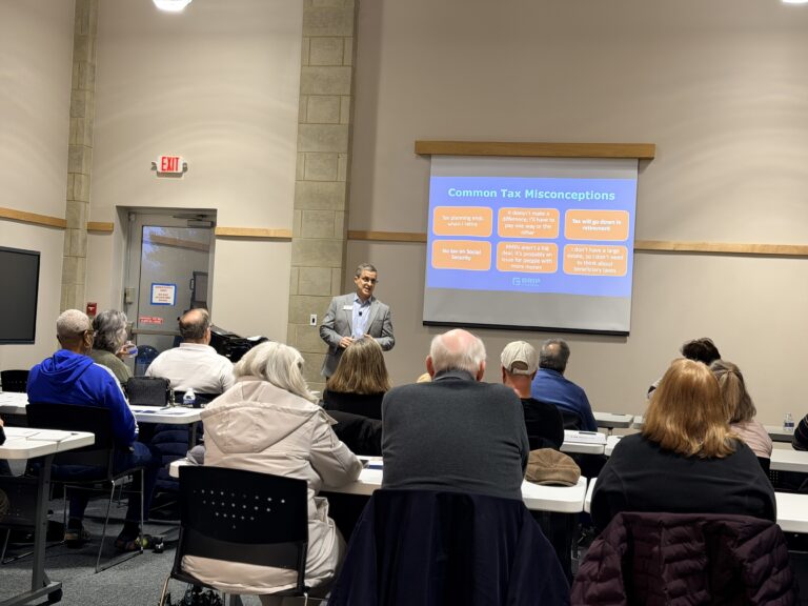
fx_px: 1120
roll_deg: -2.4
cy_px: 303
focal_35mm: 48
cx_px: 404
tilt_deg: +0.5
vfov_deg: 30.3
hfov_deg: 39.7
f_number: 1.78
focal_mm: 6.76
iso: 80
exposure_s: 1/60
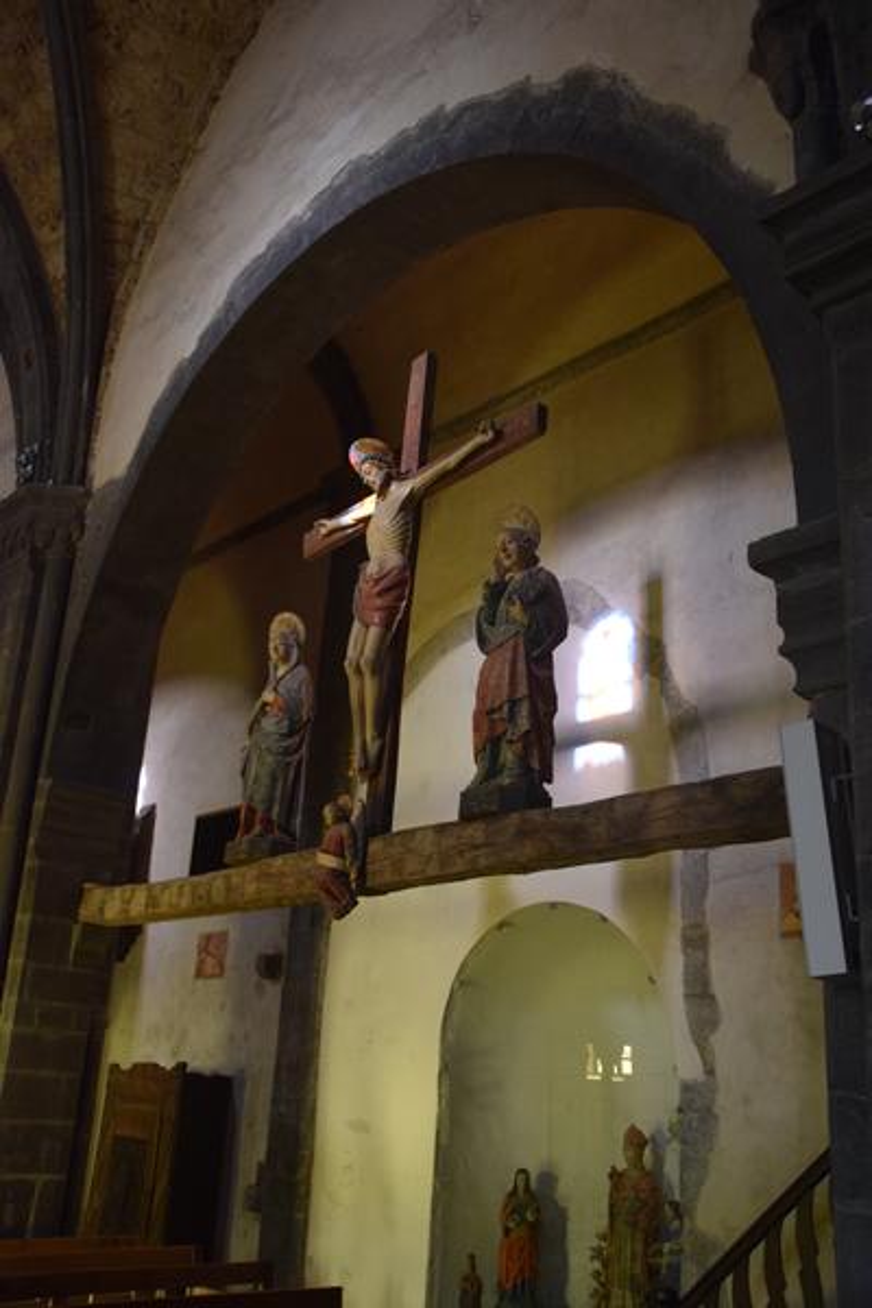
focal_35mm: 36
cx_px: 436
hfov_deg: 36.9
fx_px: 1308
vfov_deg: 53.1
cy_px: 654
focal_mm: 24
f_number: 3.8
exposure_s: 1/60
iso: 1250
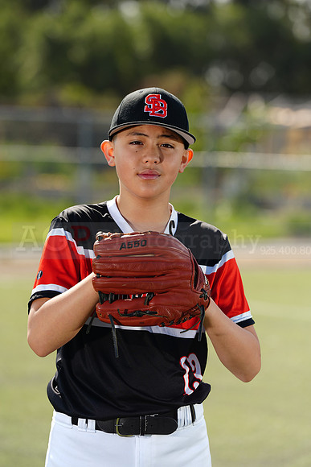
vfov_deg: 10.3
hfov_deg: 6.9
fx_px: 2590
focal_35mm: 200
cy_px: 234
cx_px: 156
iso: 64
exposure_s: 1/250
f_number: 5
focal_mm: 200
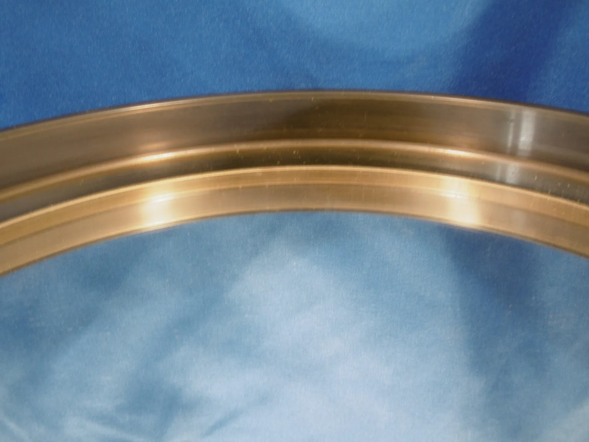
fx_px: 647
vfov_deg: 37.7
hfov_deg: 49.0
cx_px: 294
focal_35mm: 38
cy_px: 221
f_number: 3.7
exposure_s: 1/3
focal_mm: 6.8
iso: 100
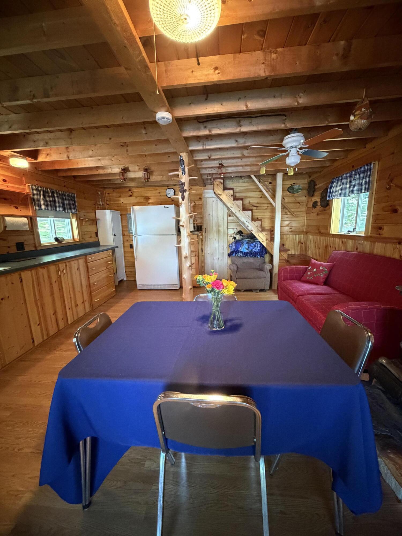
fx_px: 217
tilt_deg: -11.0
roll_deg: +0.7
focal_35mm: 14
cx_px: 201
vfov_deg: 102.1
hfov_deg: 85.7
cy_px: 268
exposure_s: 1/40
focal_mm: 2.22
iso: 1000
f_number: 2.2
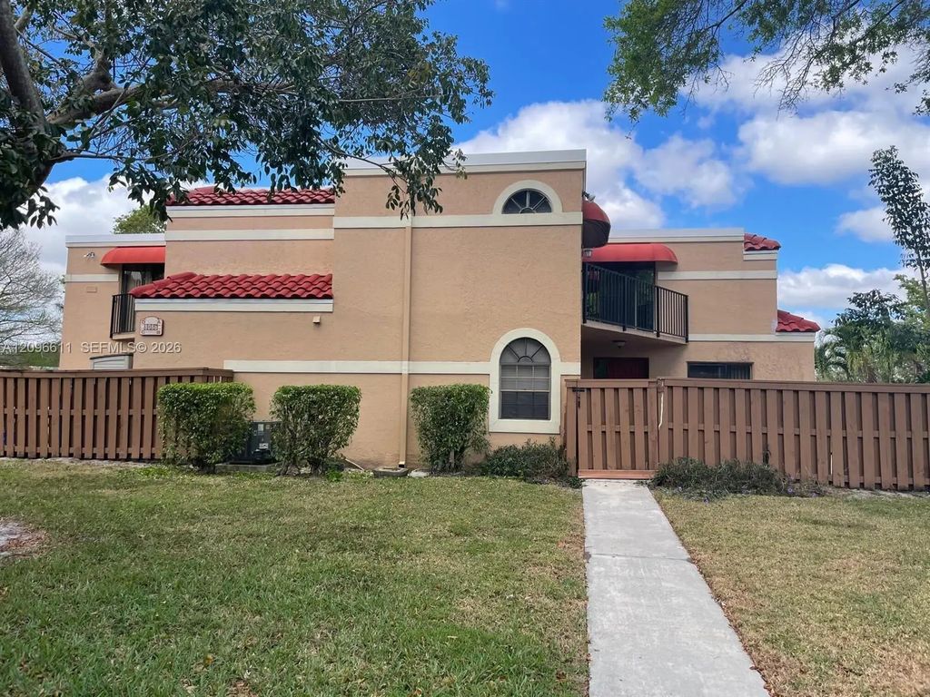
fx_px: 699
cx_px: 465
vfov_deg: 53.1
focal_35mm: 26
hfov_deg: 67.3
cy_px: 348
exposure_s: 1/1490
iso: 32
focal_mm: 4.2
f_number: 1.6
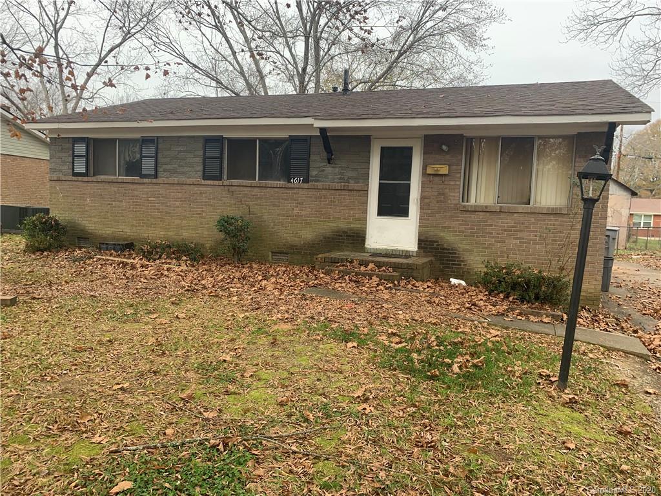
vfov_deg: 53.1
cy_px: 248
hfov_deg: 67.3
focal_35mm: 26
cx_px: 330
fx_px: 496
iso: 25
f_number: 1.8
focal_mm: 4.25
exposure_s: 1/402
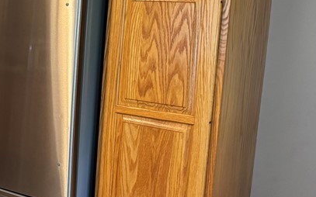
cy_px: 72
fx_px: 551
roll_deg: -1.8
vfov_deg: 20.2
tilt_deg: -7.9
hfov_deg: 27.6
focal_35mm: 64
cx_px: -75
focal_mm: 6.76
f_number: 1.78
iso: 500
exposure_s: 1/60
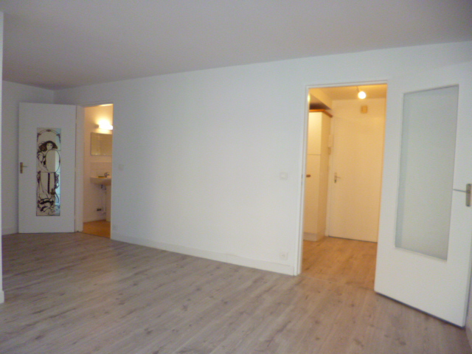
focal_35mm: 24
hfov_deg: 71.6
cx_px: 236
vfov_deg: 56.8
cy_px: 177
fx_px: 327
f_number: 2.5
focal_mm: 4.3
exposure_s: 1/60
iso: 320
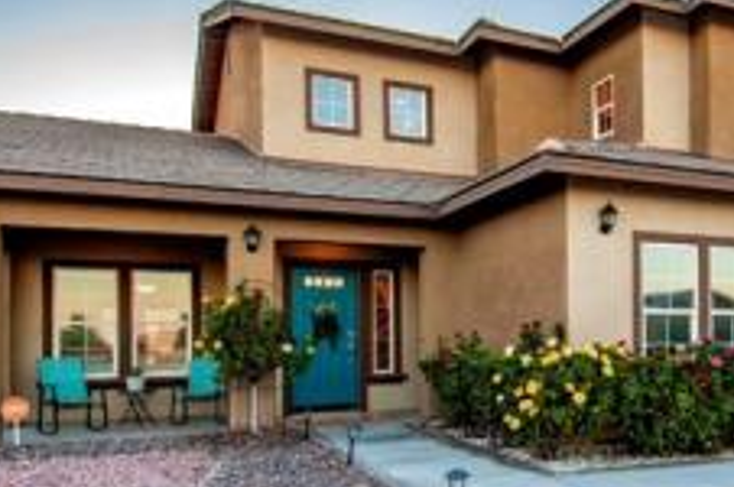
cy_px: 302
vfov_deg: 36.6
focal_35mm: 36
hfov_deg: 50.7
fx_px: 733
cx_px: 560
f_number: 10
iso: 200
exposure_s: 1/30
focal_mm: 12
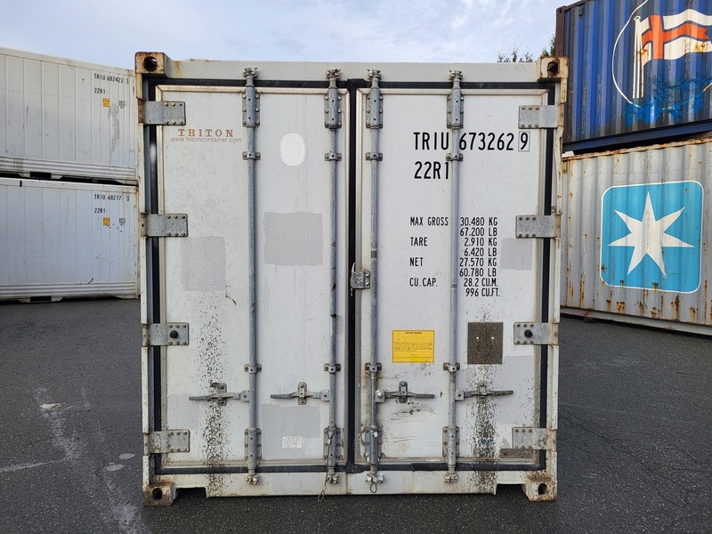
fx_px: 535
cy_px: 267
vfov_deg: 53.1
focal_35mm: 26
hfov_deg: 67.3
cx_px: 356
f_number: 1.8
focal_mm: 5.4
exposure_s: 1/611
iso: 40
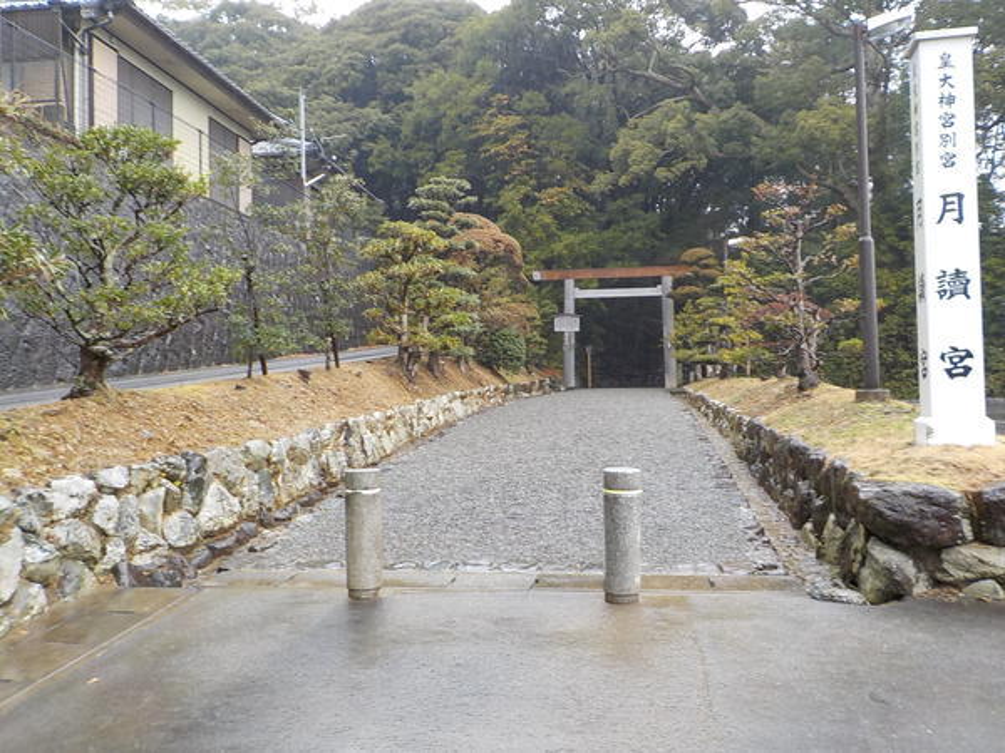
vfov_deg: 46.8
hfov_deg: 60.0
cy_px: 376
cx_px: 502
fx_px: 871
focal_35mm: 30
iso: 125
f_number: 3.3
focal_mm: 4.1
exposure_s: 1/30
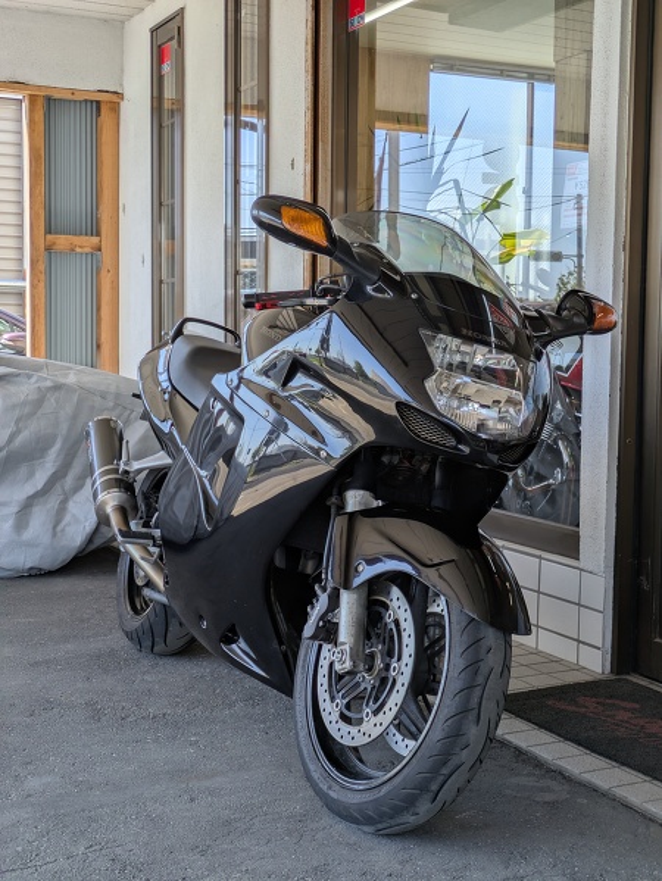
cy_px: 440
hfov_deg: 28.6
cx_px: 331
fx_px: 1299
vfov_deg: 37.5
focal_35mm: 51
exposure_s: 1/737
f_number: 1.89
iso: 50
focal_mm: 5.43
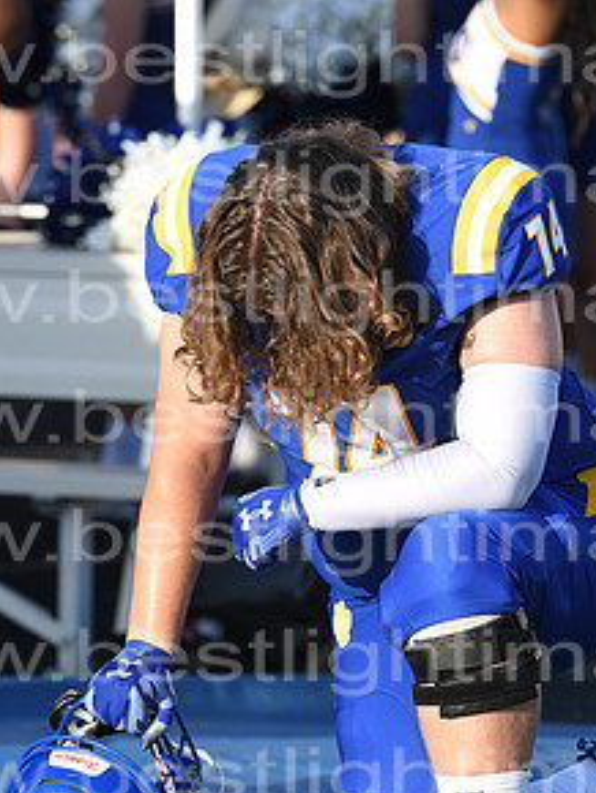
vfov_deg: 3.6
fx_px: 12562
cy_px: 483
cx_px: 435
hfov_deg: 2.7
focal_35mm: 548
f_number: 5.6
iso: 110
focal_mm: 190
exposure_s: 1/500
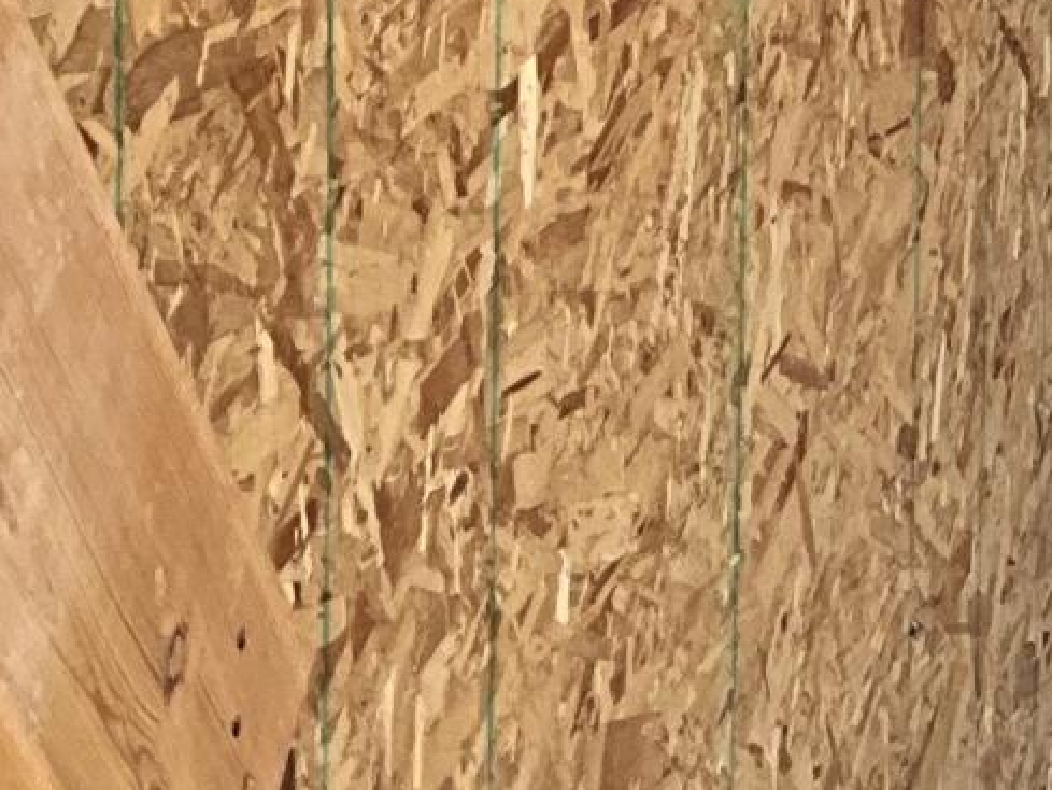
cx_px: 1902
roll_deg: -0.2
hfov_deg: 10.4
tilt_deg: -3.0
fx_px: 5411
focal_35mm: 178
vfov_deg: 8.1
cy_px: -641
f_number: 1.8
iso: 25
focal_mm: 3
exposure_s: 1/360
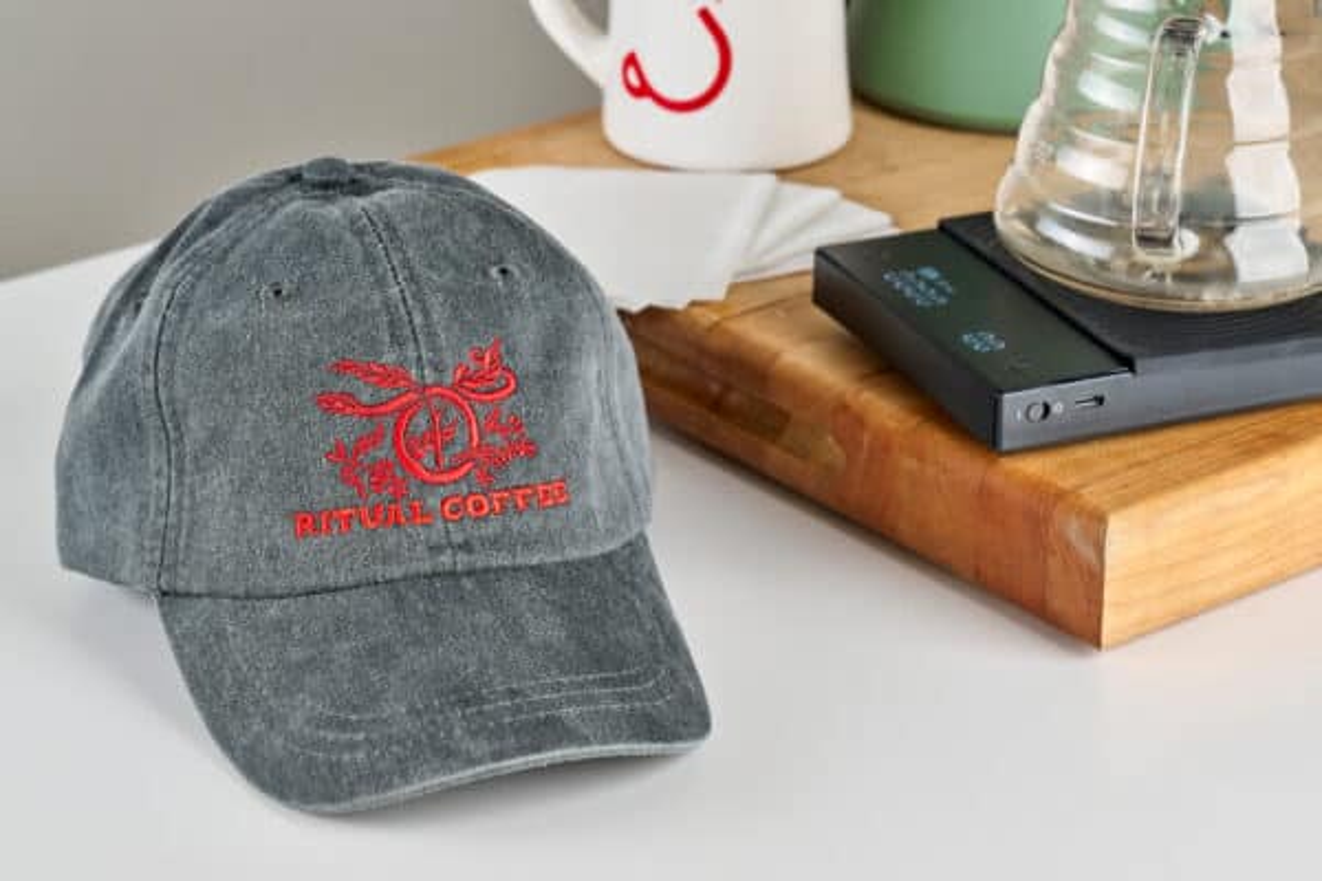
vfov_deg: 13.0
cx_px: 661
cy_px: 440
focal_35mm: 105
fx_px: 3856
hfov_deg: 19.5
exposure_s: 1/13
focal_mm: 105
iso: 500
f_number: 10
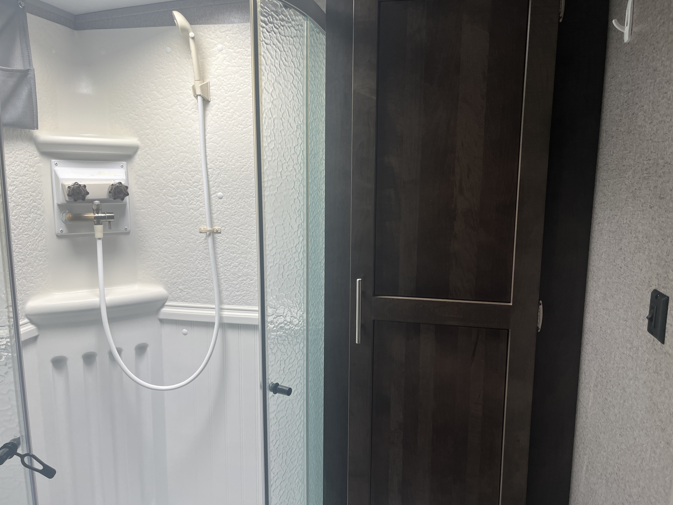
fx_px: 525
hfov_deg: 65.3
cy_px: 259
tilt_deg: -7.3
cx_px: 344
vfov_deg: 51.3
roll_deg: +0.4
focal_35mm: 27
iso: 50
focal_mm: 5.1
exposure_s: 1/122
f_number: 1.6
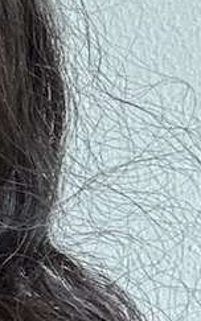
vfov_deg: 11.5
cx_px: -396
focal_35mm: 177
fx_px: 1550
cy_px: 431
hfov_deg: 6.7
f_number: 1.9
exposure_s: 1/60
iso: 100
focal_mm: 2.69
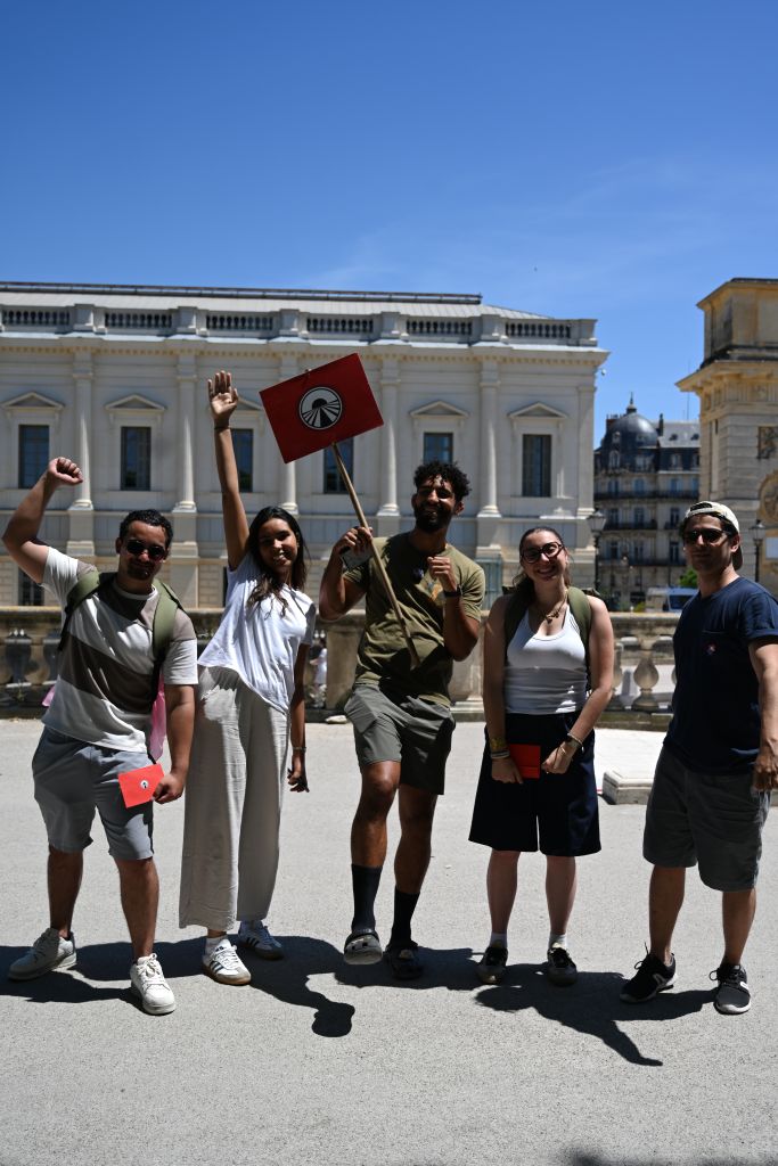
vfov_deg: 54.4
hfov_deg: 37.9
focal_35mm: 35
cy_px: 583
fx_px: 1134
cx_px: 389
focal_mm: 35
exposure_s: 1/400
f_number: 4
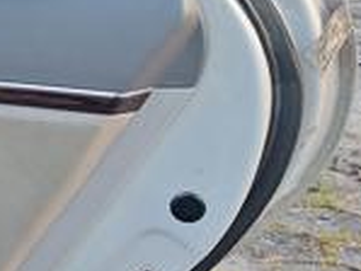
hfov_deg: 16.4
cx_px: -300
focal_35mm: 99
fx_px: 1033
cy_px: 68
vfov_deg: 14.9
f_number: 1.8
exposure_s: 1/120
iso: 50
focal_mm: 5.54
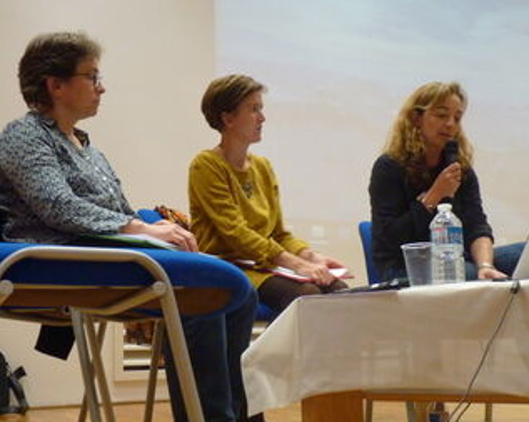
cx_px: 240
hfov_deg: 42.9
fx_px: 673
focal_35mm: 43
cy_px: 227
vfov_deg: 34.8
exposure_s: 1/15
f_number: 3
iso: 400
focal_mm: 5.5
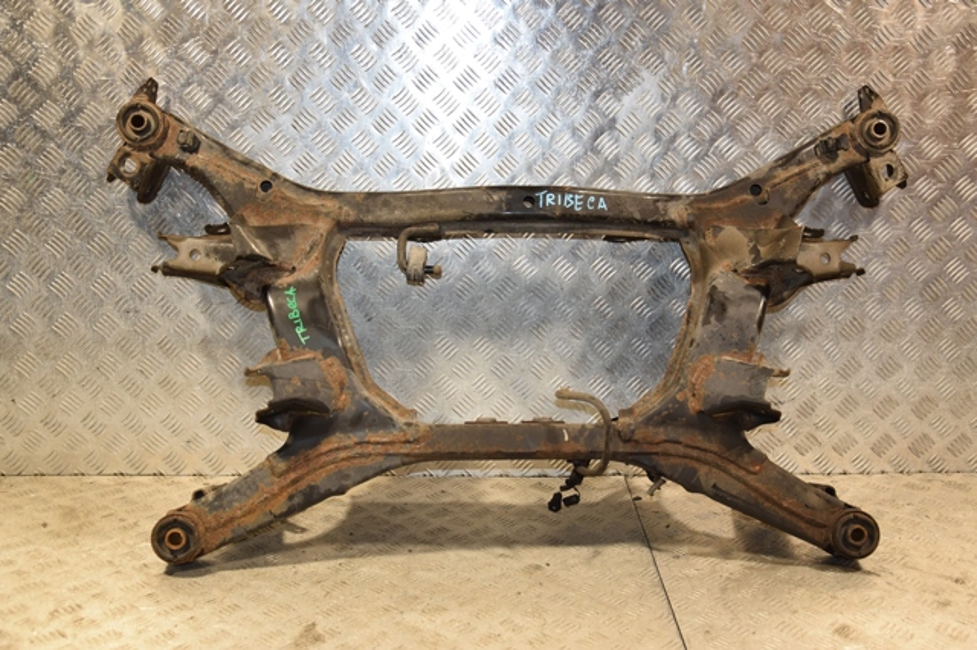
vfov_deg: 31.9
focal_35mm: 42
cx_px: 488
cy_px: 325
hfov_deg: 46.4
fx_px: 1139
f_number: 5
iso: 800
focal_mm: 28
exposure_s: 1/160
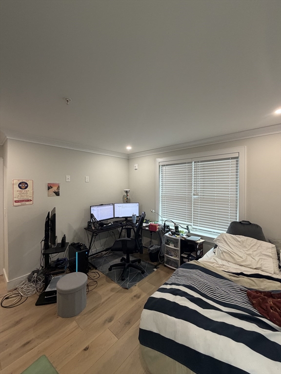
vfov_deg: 102.1
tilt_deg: +2.0
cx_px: 140
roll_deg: -0.1
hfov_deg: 85.7
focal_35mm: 14
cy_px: 187
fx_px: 152
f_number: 2.2
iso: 200
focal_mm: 2.22
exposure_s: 1/60
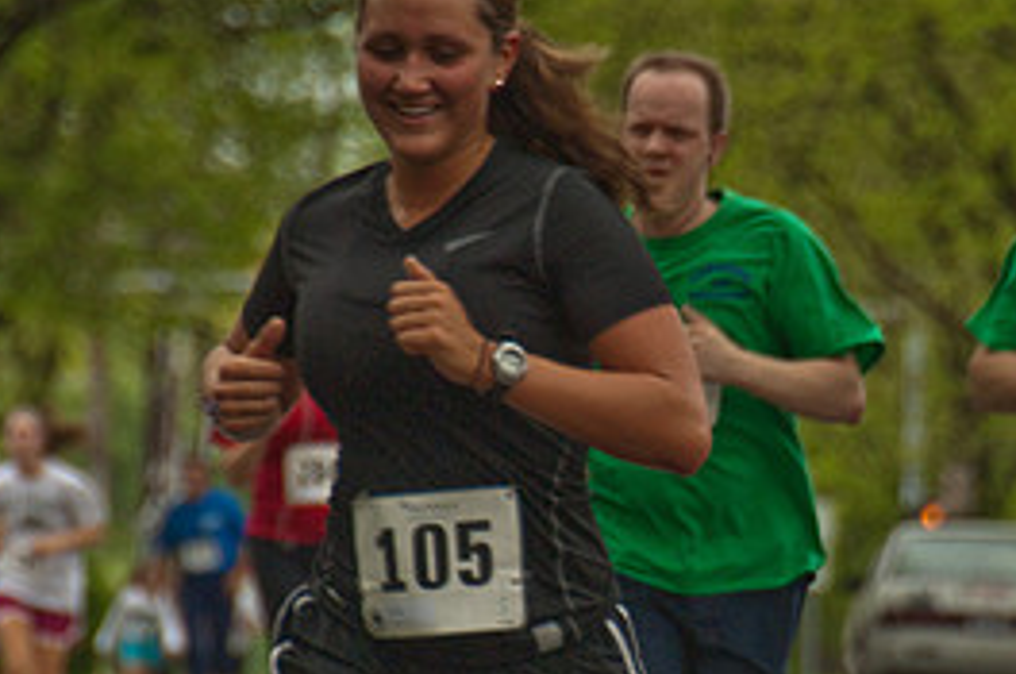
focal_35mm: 659
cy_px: 476
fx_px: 18565
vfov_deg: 2.1
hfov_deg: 3.1
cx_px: 627
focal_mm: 200
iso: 800
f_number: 5.6
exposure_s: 1/160
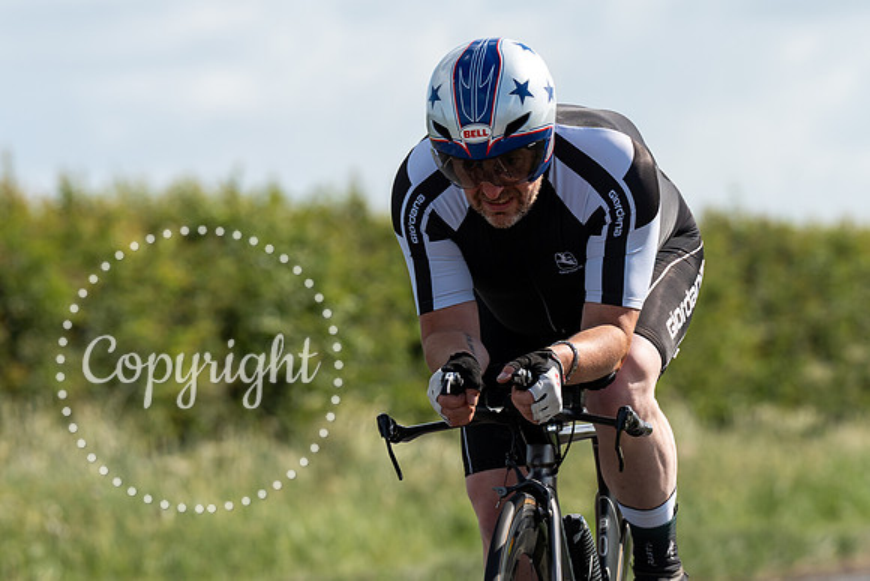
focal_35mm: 381
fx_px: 9214
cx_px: 576
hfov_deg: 5.4
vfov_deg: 3.6
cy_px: 324
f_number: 5
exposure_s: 1/1000
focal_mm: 200
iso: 160
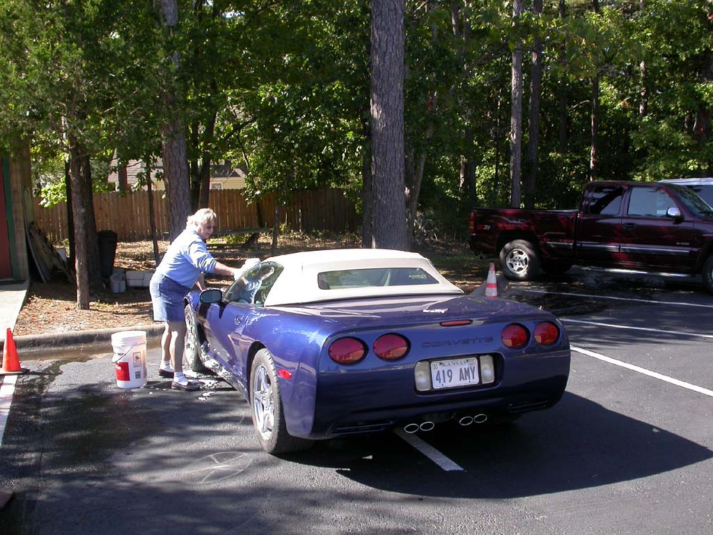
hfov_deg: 49.0
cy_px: 268
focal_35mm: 38
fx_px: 783
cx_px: 356
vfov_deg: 37.7
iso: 100
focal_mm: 7.85
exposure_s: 1/151
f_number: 4.7
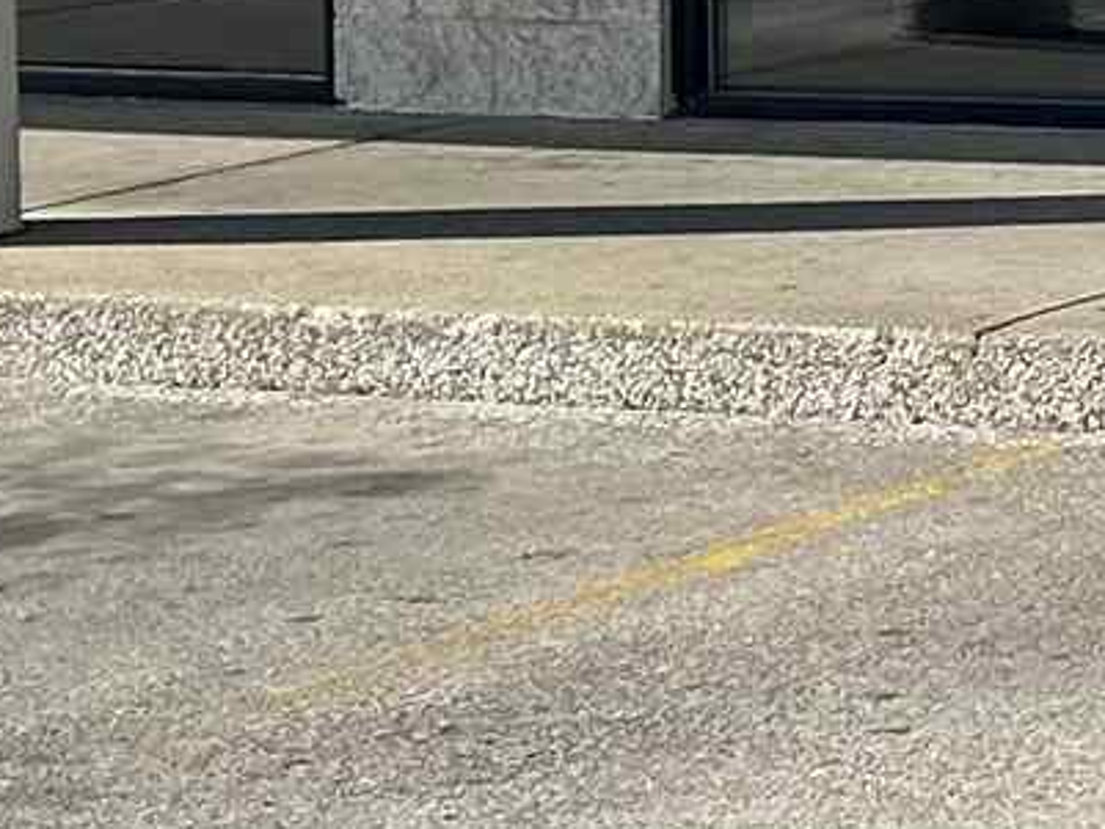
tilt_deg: -3.3
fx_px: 6354
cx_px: 2295
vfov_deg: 7.4
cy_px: -281
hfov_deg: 9.3
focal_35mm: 199
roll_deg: +0.1
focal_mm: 5.7
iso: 50
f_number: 1.5
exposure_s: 1/1972
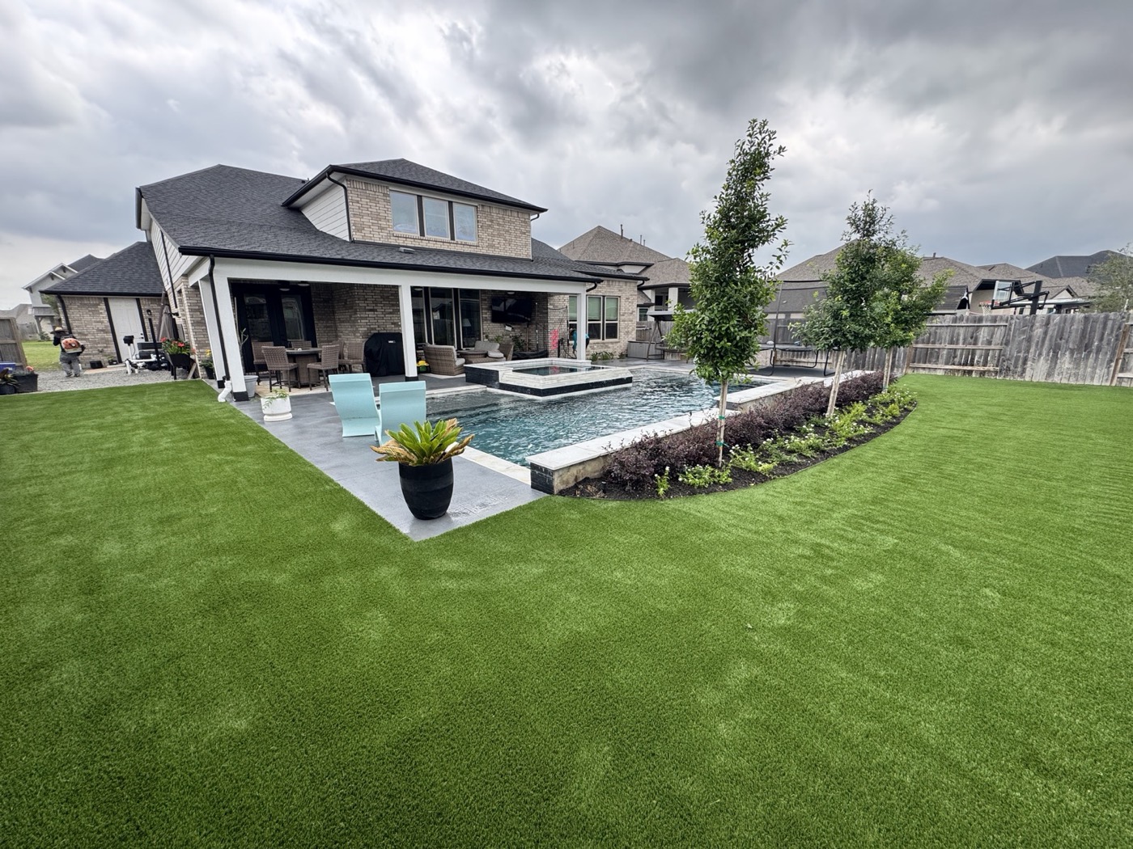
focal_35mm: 14
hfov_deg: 102.1
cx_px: 566
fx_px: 458
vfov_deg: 85.7
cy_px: 424
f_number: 2.2
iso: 40
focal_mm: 2.22
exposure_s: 1/386
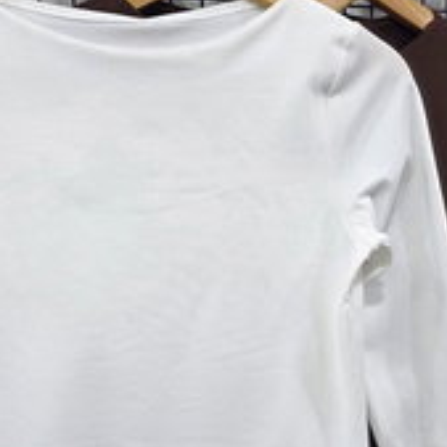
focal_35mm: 64
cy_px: 337
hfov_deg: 26.9
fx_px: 935
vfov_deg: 26.5
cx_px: 222
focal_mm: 6.3
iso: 200
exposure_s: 1/101
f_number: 1.7
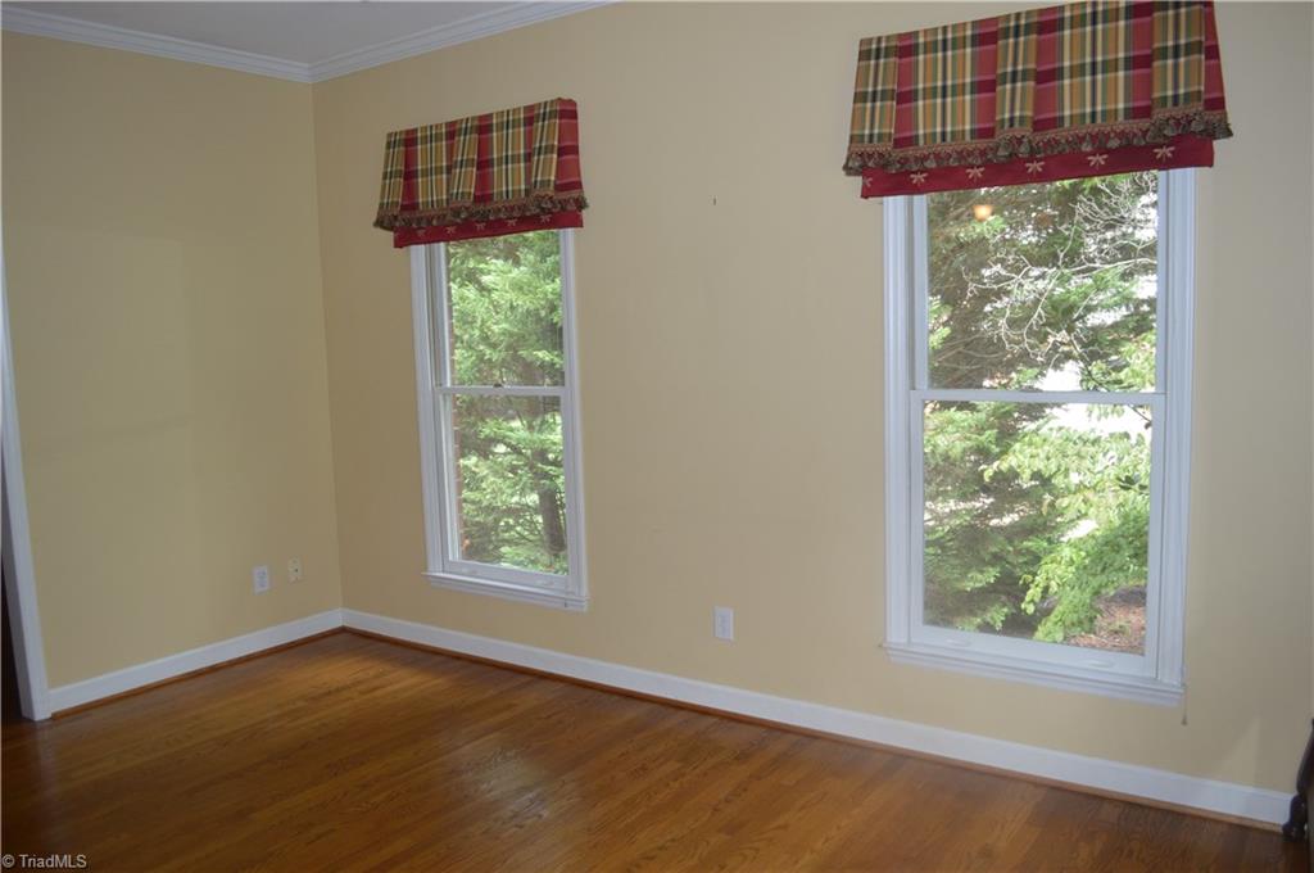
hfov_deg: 67.4
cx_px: 657
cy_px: 436
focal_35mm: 27
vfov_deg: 47.8
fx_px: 984
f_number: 4
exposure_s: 1/80
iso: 400
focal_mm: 18
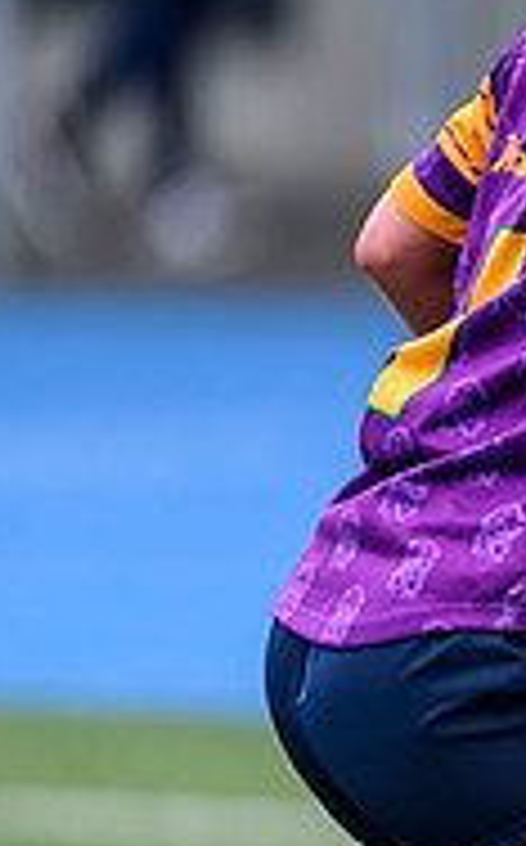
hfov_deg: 0.9
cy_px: 626
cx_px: 1491
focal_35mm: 1466
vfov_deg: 1.4
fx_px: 33728
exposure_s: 1/2000
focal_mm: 400
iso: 500
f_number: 2.8
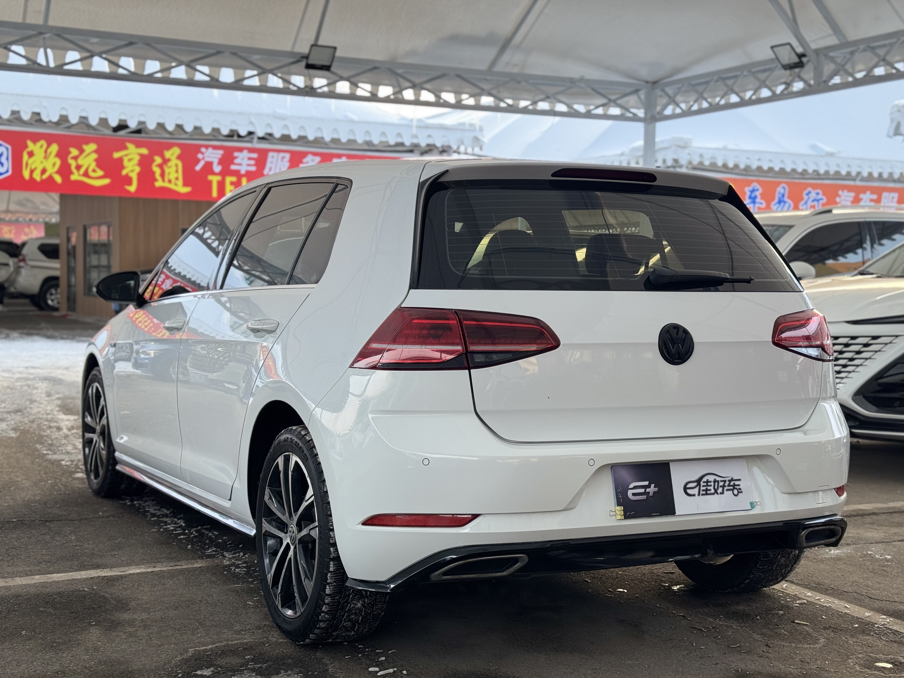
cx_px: 452
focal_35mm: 48
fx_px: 1254
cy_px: 339
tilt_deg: -3.3
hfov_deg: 39.7
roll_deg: -1.2
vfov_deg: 30.3
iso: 50
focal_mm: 6.76
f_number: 1.78
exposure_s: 1/121
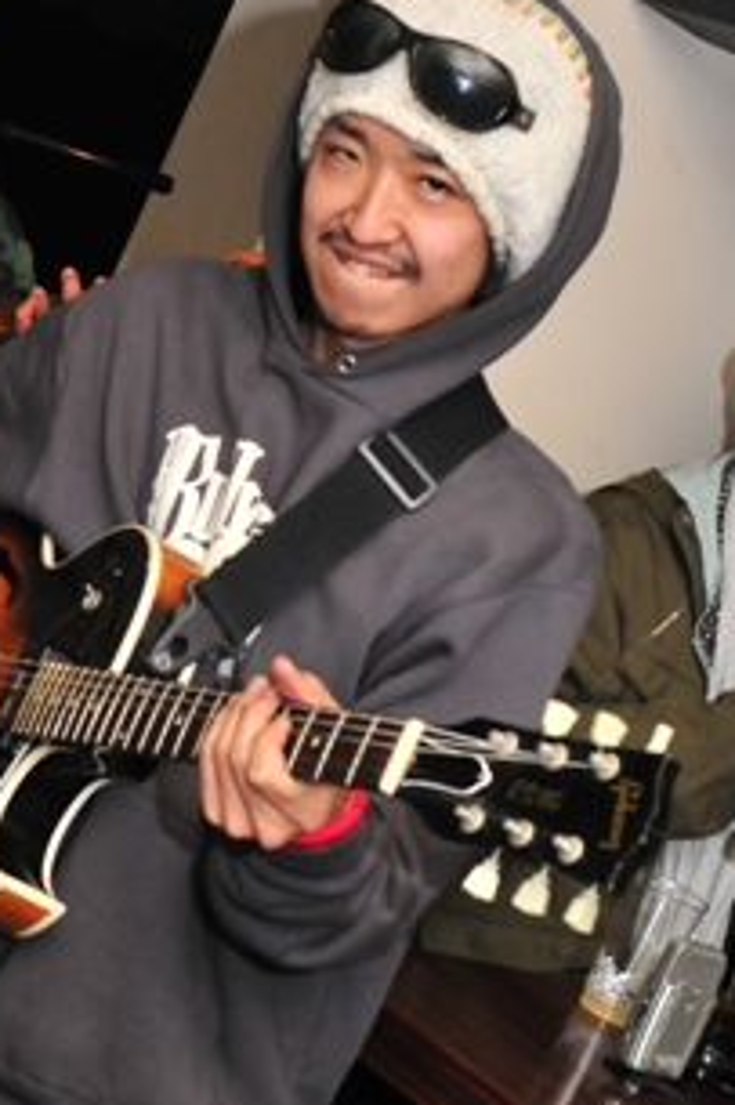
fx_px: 2698
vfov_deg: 23.1
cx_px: 201
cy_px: 522
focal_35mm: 88
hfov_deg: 15.5
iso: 800
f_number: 5
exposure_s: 1/60
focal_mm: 28
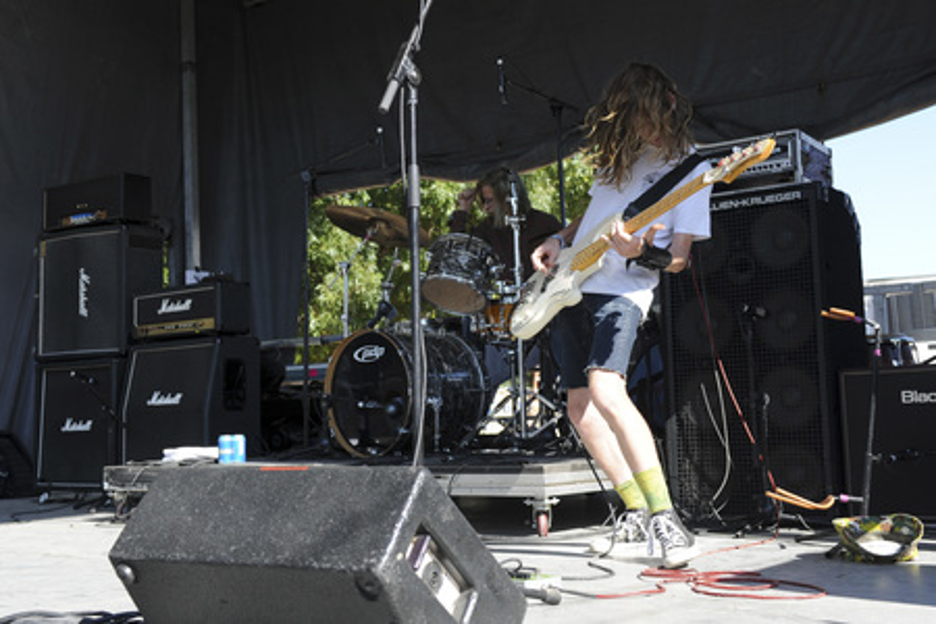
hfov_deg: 46.4
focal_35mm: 42
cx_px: 468
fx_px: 1092
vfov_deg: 31.9
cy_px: 312
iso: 400
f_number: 4.5
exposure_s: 1/500
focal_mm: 42
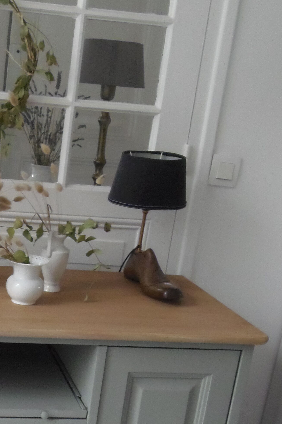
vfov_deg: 35.9
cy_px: 286
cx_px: -20
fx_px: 646
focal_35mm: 55
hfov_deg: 23.3
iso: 250
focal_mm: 4.3
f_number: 2.9
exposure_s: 1/30
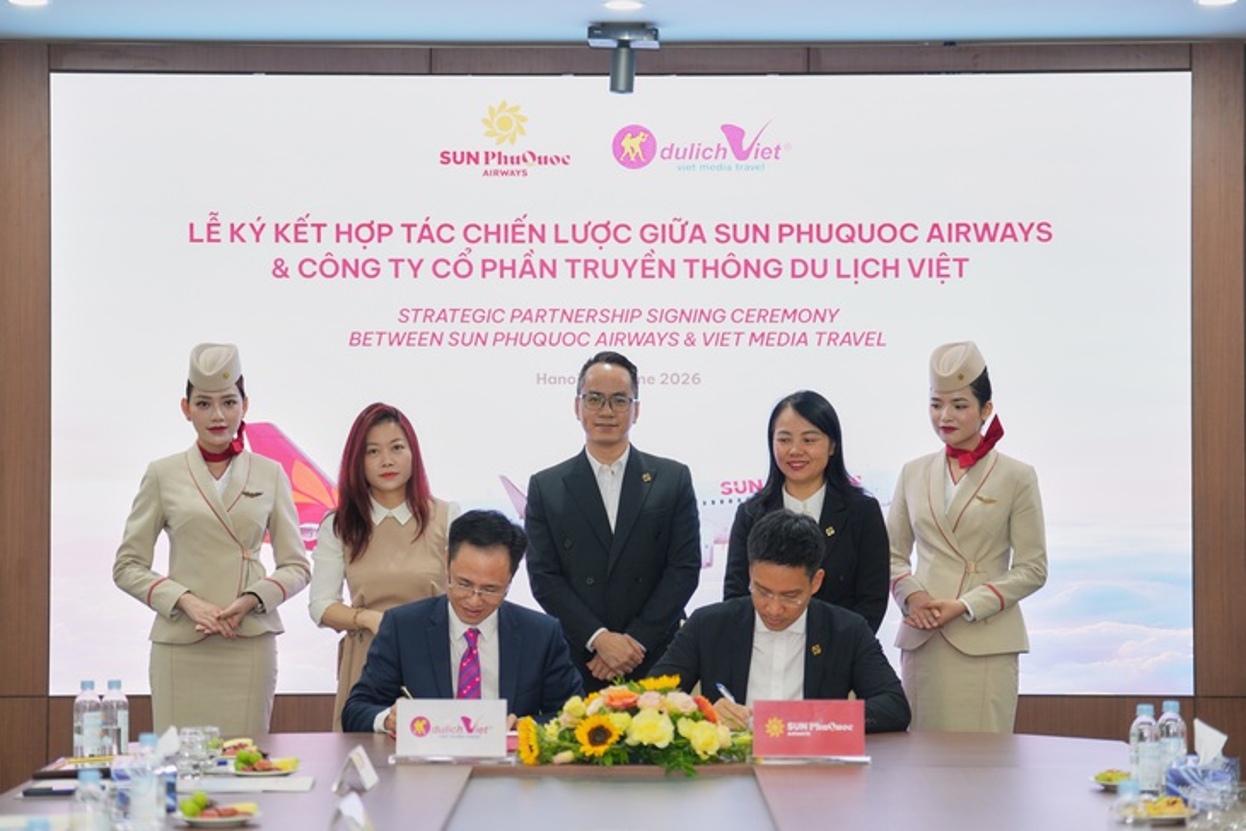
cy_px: 416
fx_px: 3046
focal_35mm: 88
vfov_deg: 15.5
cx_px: 623
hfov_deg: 23.1
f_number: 2.8
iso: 800
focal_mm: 88
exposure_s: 1/160
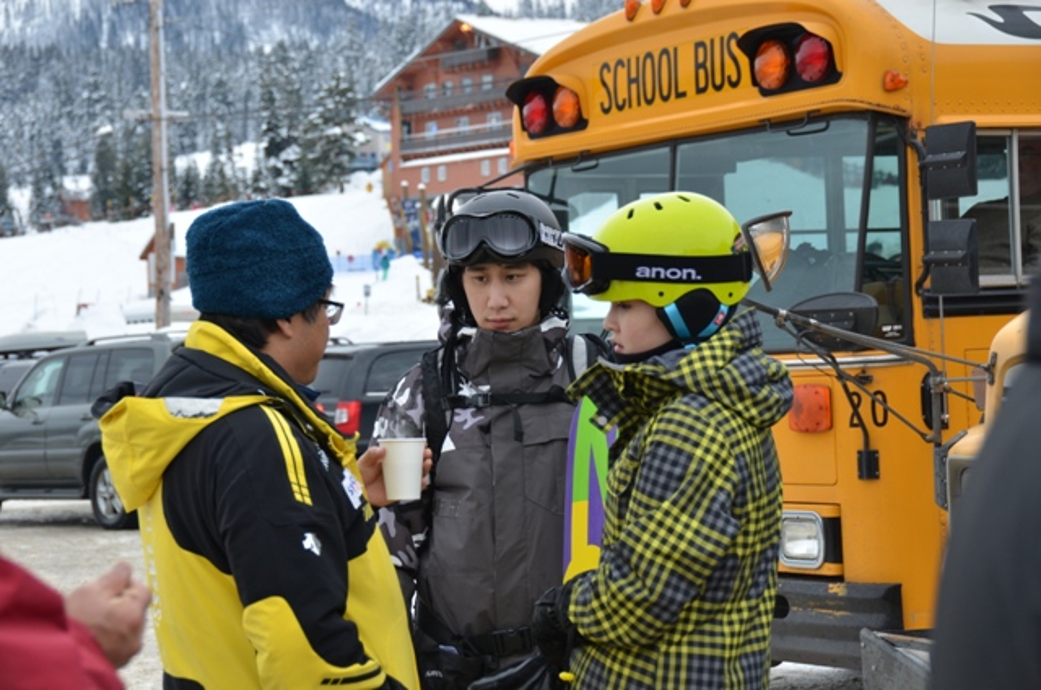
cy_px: 345
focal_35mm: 84
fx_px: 2424
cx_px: 520
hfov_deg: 24.2
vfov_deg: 16.2
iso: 200
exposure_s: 1/160
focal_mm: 56
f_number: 6.3
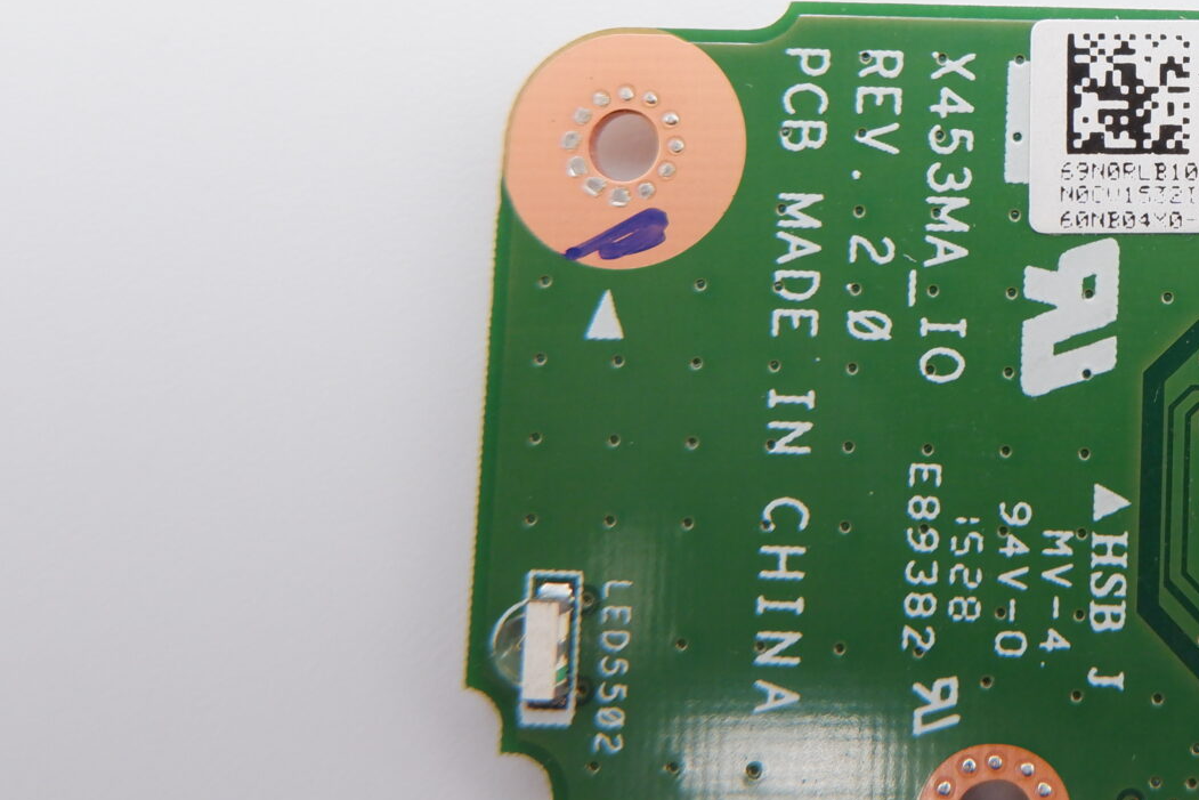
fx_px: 1865
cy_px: 101
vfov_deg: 23.6
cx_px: 1168
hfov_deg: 33.0
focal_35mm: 56
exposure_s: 1/150
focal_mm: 15
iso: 800
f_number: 4.5
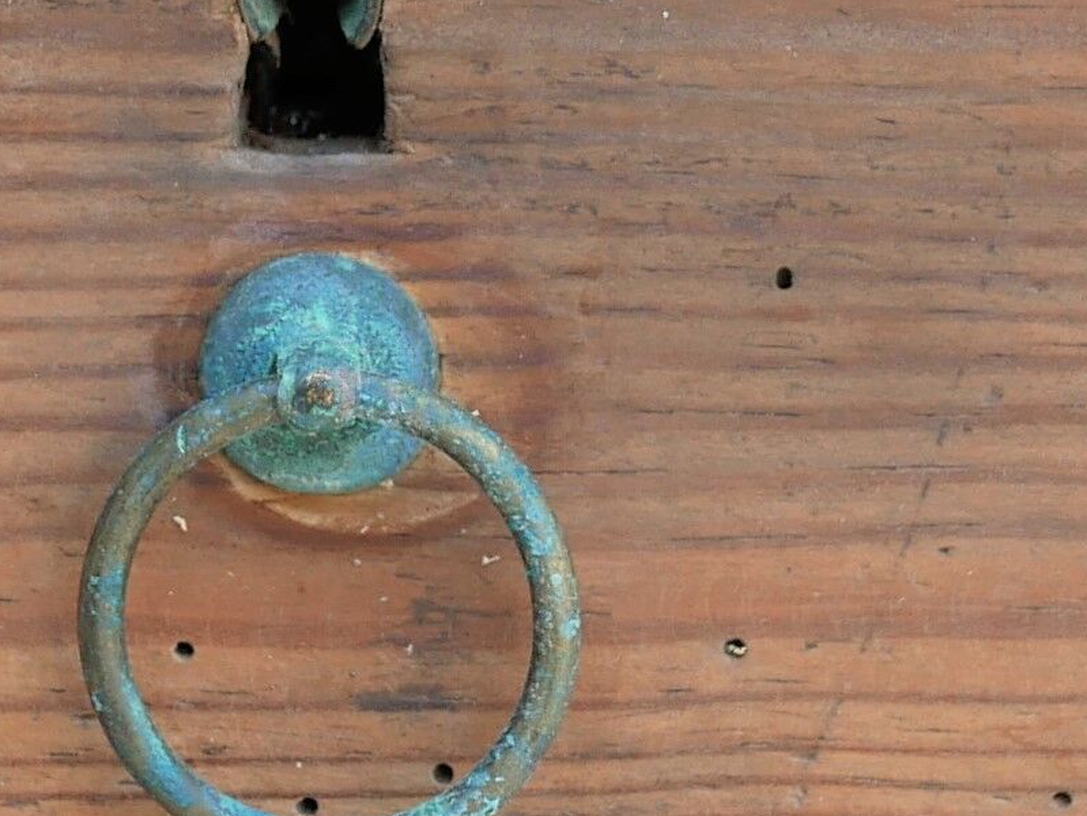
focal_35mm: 230
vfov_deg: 6.4
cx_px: 514
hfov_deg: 8.6
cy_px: -31
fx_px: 7226
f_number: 2.8
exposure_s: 1/250
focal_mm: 20
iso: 200
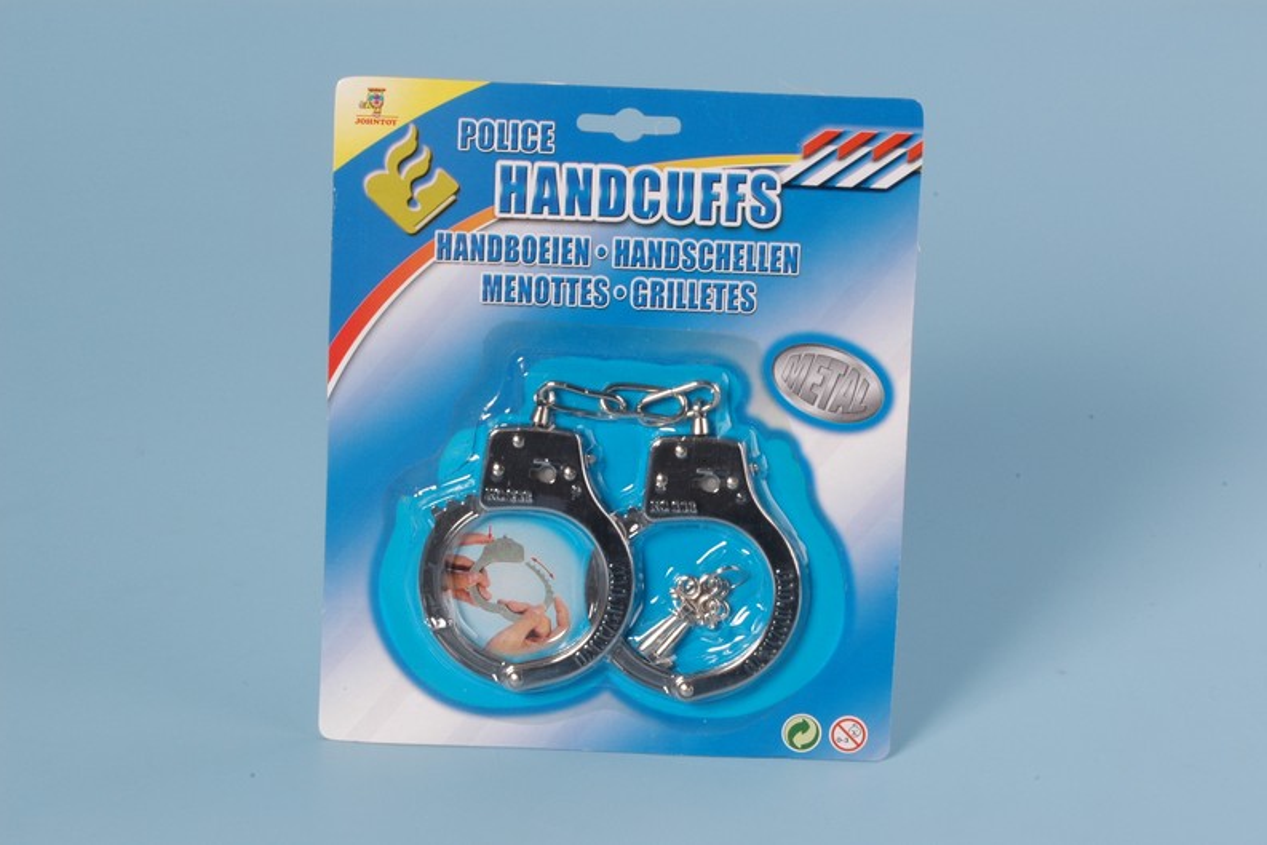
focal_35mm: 121
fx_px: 4259
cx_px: 633
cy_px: 423
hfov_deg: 16.9
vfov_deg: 11.3
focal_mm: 80
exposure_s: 1/60
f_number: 18
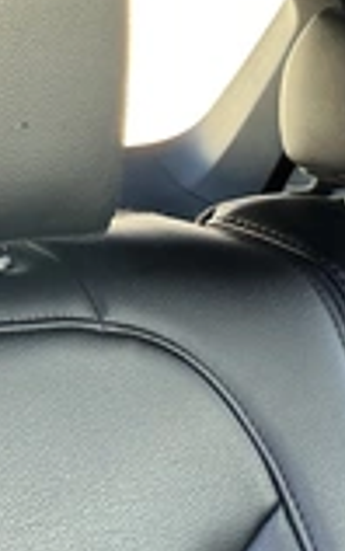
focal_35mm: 75
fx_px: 1126
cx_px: -181
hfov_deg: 15.9
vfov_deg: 26.9
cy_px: 105
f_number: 1.8
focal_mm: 3
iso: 100
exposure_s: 1/60
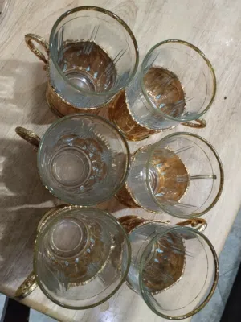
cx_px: 120
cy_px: 161
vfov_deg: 61.7
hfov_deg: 48.2
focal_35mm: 29
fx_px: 269
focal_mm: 4.22
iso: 500
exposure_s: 1/25
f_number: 1.8
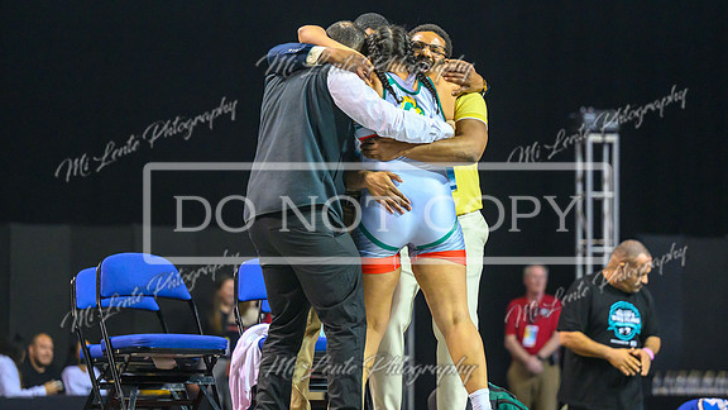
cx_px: 400
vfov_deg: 6.9
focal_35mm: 175
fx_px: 3378
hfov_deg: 12.3
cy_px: 188
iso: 3200
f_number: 2.8
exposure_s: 1/800
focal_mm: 125
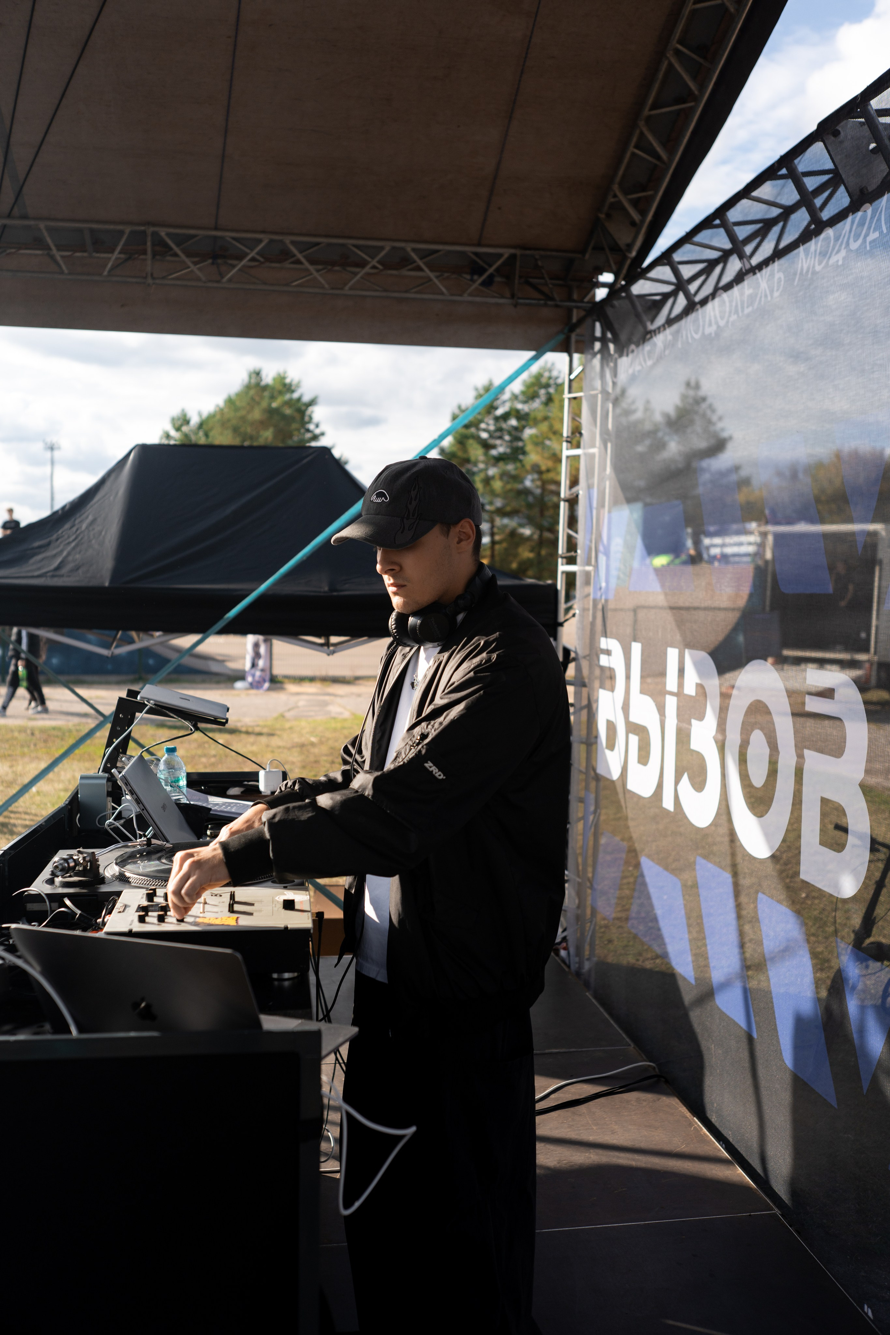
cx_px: 445
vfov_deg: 54.4
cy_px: 668
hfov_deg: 37.9
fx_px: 1298
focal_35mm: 35
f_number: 3.2
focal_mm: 35
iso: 100
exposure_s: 1/1000
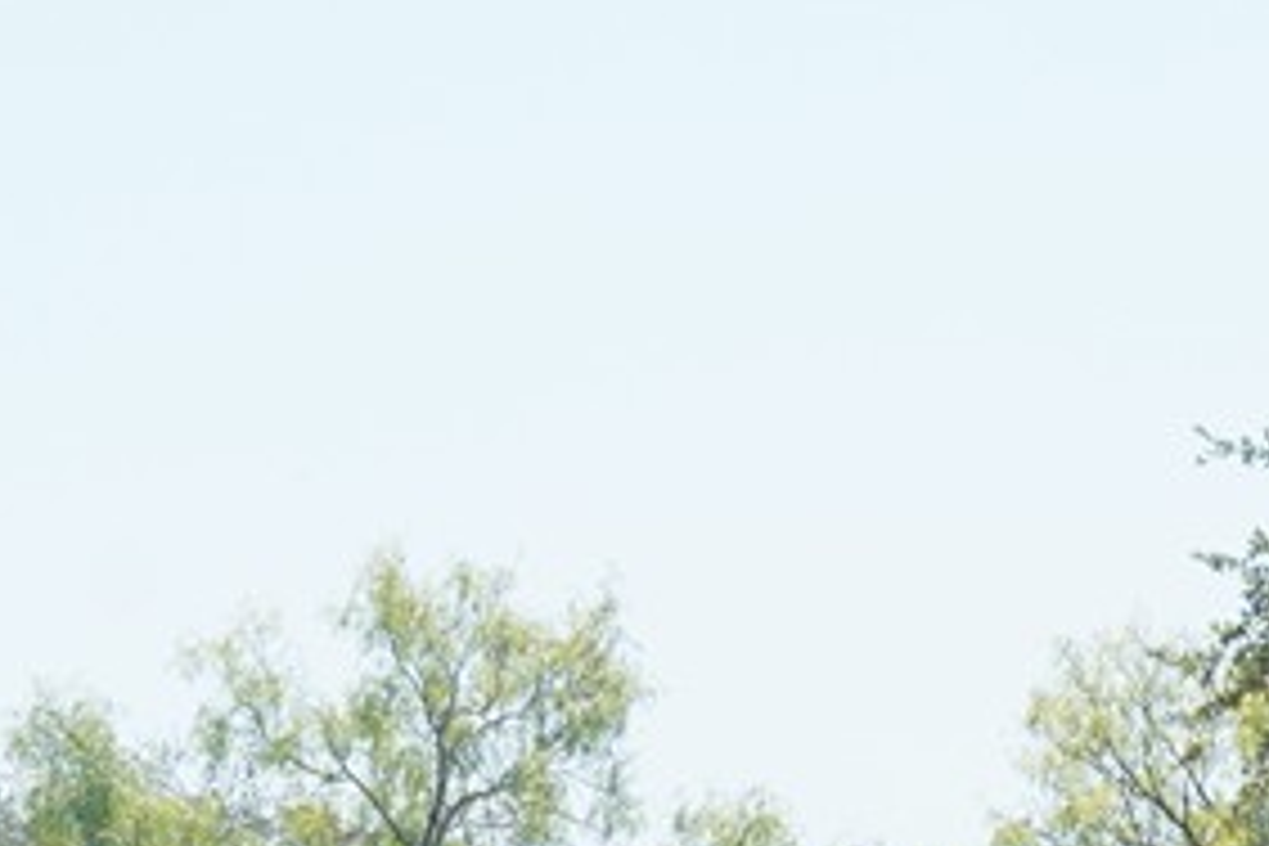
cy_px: 1683
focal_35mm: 277
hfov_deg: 7.2
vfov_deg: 4.9
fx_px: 9763
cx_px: 2426
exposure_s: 1/100
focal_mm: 39
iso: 100
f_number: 11
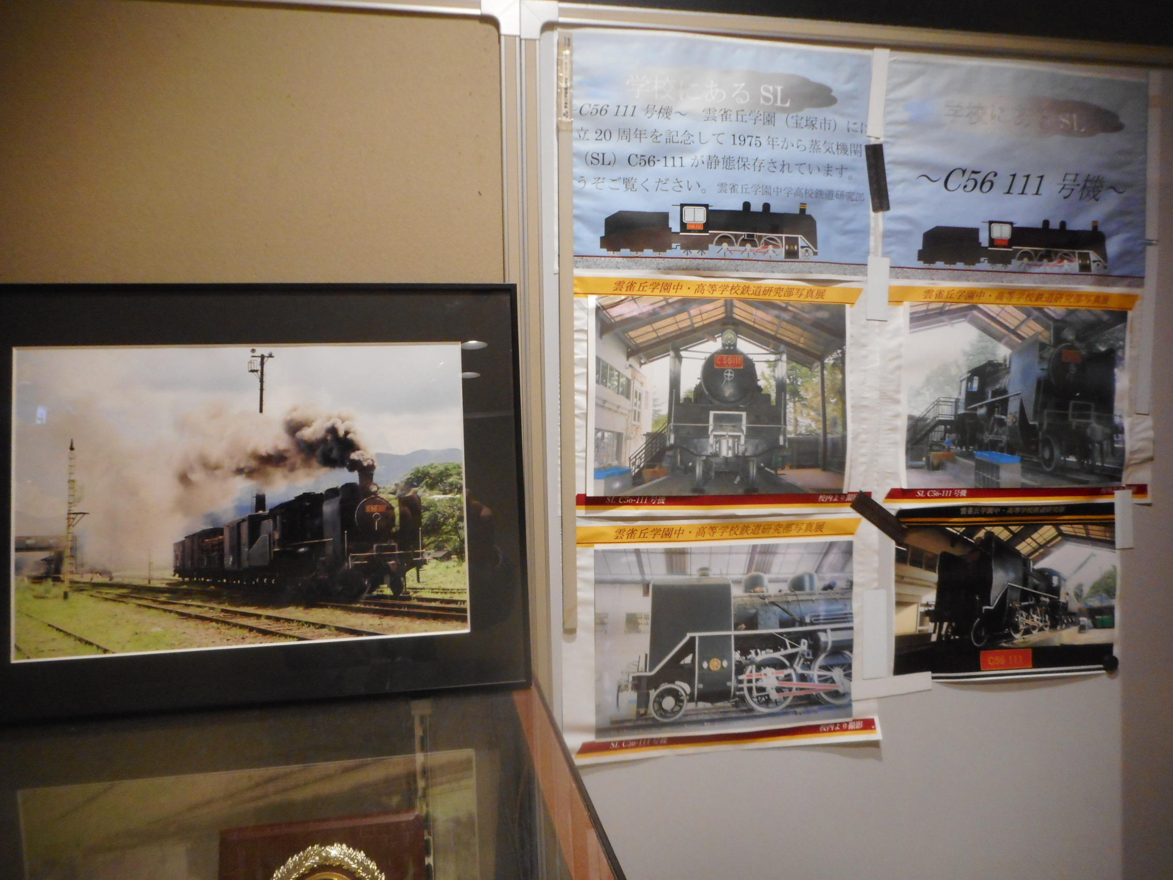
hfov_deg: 69.4
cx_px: 586
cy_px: 440
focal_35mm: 25
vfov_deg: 54.9
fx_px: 847
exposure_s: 1/25
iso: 400
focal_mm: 4.5
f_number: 3.7
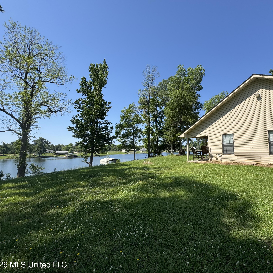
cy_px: 137
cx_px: 171
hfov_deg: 82.3
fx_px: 152
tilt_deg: +4.5
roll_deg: +1.0
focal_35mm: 17
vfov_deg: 84.0
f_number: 2.2
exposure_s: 1/1449
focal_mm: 2.22
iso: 50
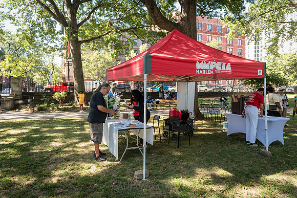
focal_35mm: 24
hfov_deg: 73.7
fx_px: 198
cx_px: 148
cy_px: 99
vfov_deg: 53.2
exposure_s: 1/500
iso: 1250
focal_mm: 24
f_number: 4
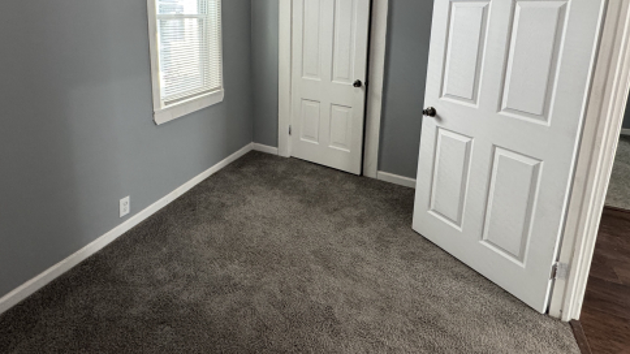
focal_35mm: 21
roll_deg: -0.7
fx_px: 351
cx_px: 273
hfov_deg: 83.4
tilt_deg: -10.3
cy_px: 74
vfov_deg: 50.5
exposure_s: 1/120
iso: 250
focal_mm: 2.22
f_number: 2.2
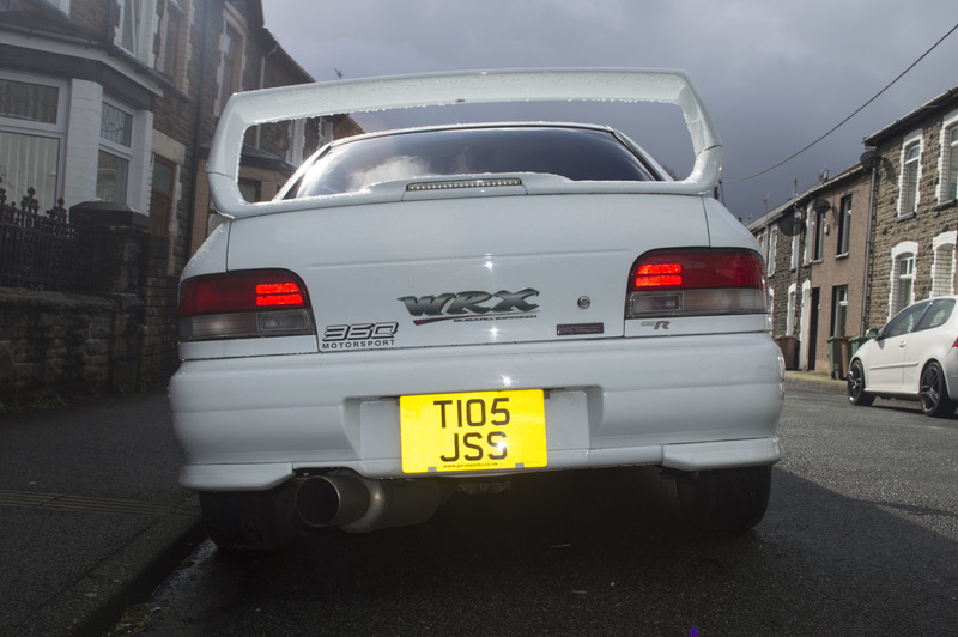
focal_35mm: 39
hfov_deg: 49.6
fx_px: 1037
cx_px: 479
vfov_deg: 34.2
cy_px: 318
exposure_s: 1/200
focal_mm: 26
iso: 100
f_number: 9
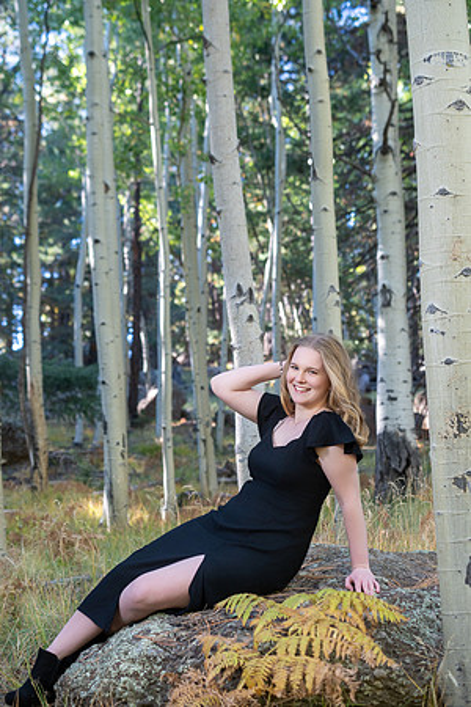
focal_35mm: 70
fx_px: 1374
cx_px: 236
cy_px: 354
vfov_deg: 28.8
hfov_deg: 19.5
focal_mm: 70
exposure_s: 1/160
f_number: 5.6
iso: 640
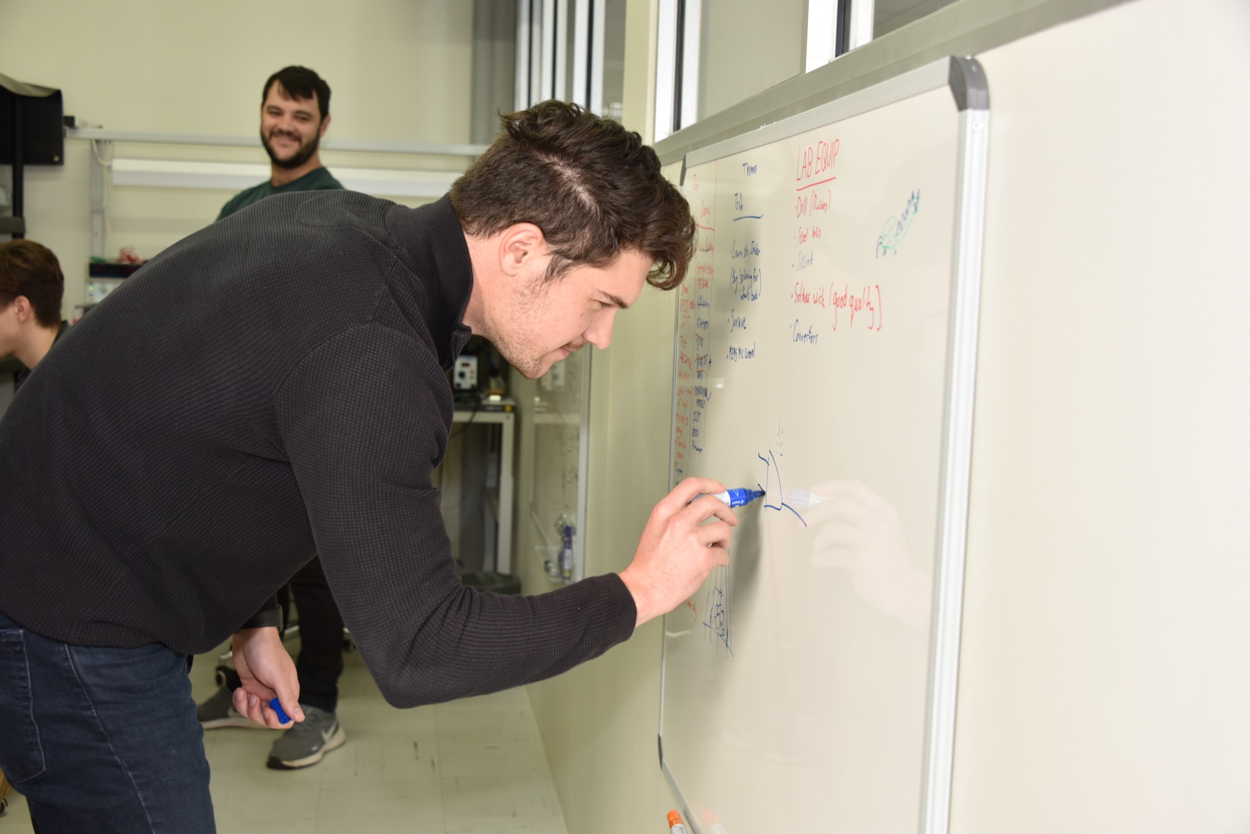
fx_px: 1563
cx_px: 625
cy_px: 417
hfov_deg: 43.6
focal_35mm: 45
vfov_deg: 29.9
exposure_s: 1/60
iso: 640
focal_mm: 45
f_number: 6.3
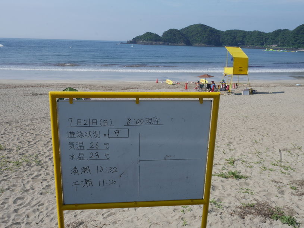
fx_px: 299
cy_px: 114
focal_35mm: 34
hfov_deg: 53.9
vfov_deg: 41.8
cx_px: 152
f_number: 11
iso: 200
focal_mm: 17
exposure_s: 1/320
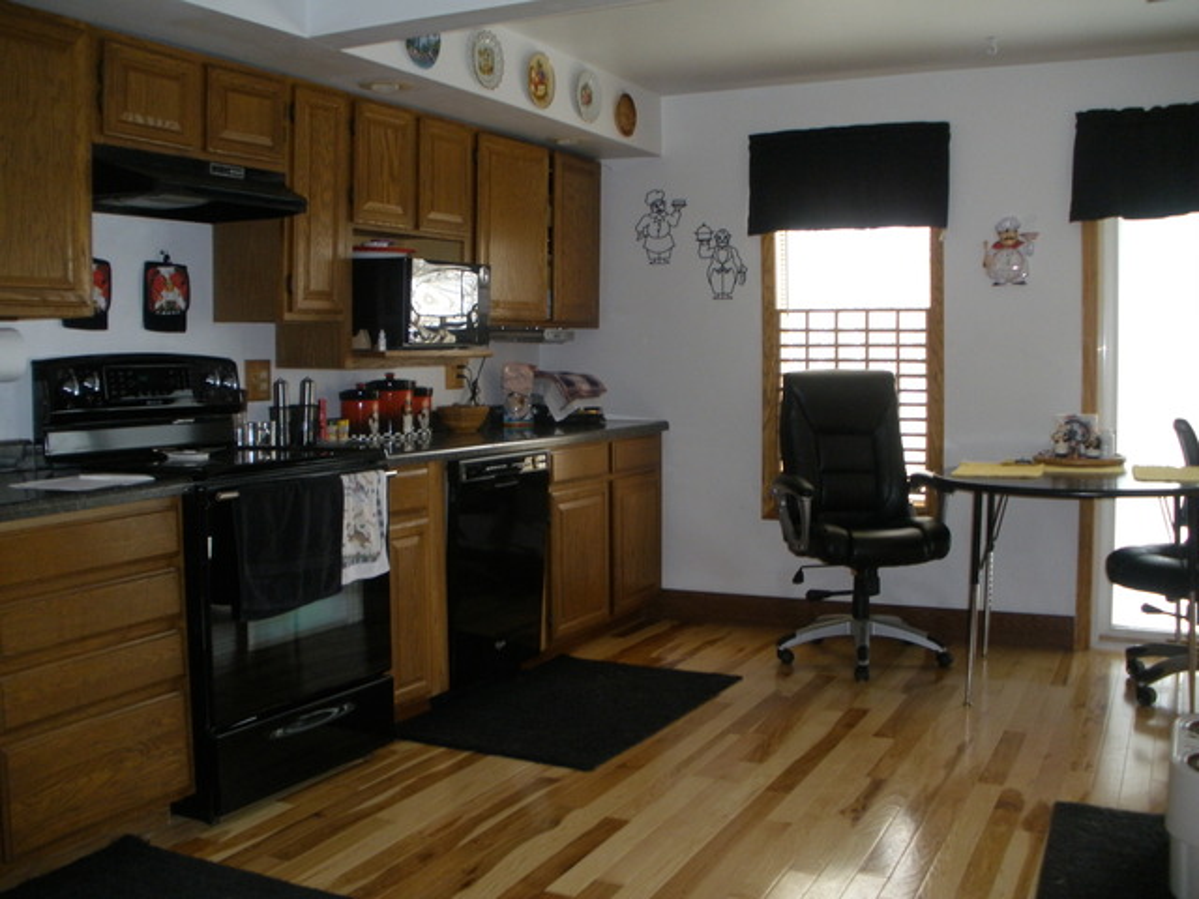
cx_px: 600
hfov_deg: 51.4
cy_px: 450
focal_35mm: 36
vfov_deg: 39.7
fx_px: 1247
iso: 200
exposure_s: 1/30
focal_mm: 6.3
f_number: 3.5
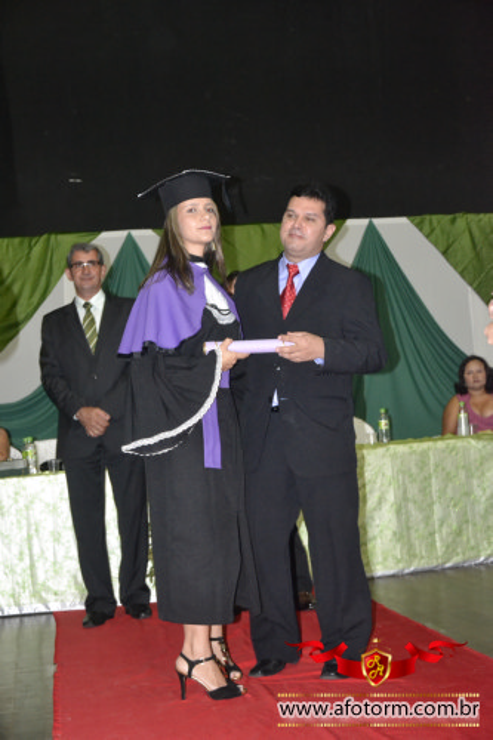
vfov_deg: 37.9
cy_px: 370
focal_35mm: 52
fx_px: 1079
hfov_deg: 25.7
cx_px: 246
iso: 3200
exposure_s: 1/60
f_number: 4.2
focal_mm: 35
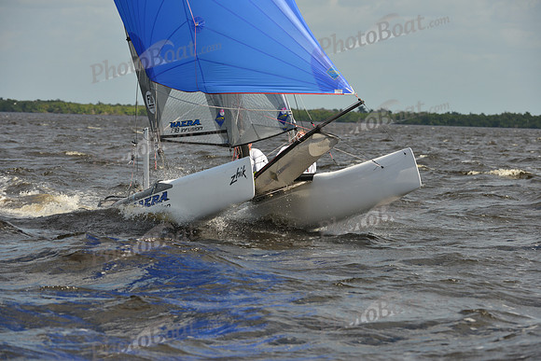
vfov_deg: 6.9
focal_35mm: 200
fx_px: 3006
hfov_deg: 10.3
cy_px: 180
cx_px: 270
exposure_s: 1/800
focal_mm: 200
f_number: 7.1
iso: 250
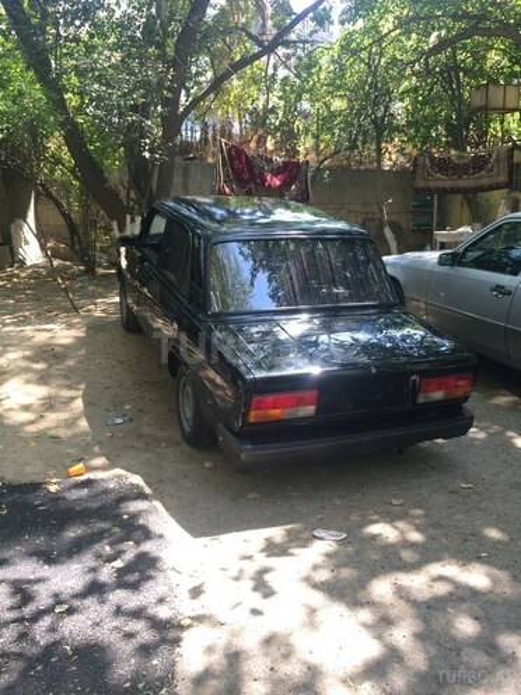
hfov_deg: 48.2
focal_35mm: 29
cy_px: 348
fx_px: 582
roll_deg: +2.3
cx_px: 260
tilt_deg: -13.1
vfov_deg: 61.7
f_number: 2.2
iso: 32
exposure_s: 1/100
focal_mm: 4.15
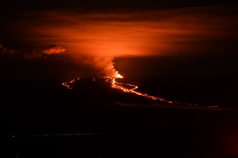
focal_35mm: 70
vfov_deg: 19.4
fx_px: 463
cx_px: 119
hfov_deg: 28.9
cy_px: 79
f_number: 2.8
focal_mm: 70
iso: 1000
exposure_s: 1/5
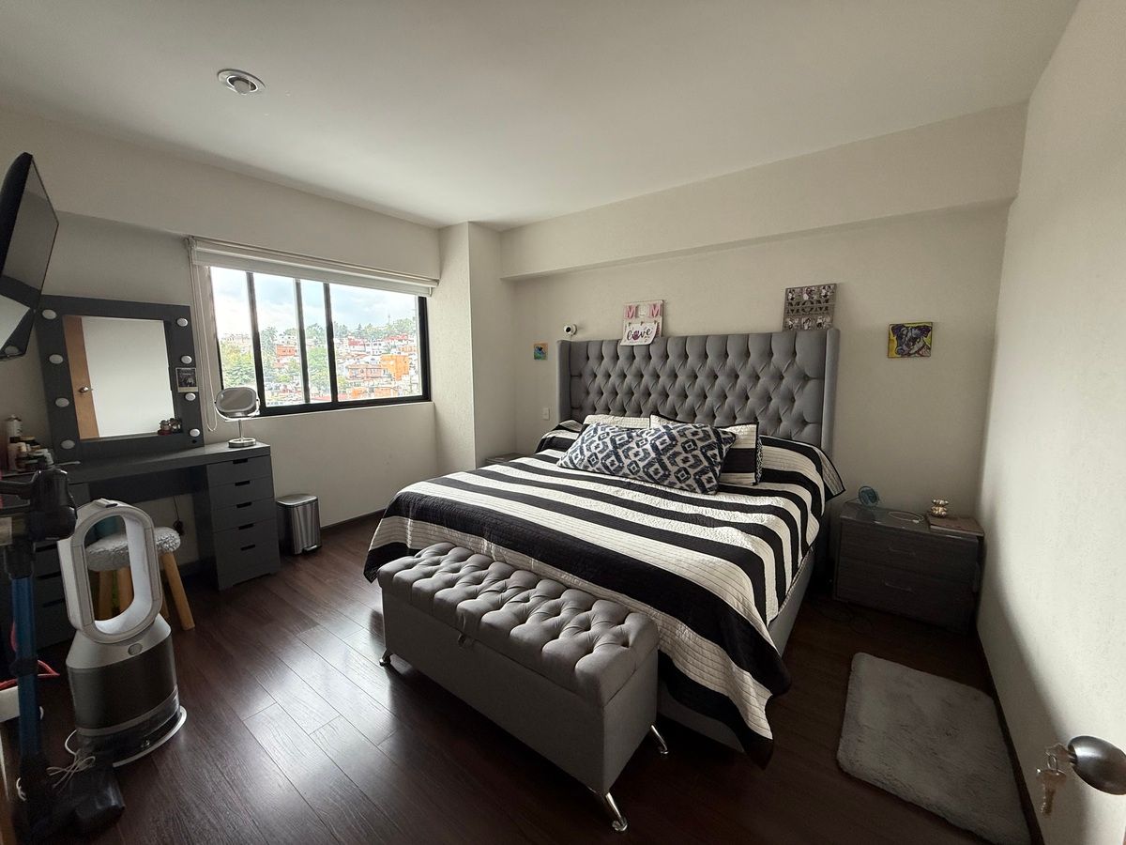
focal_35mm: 14
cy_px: 422
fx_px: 455
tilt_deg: -6.5
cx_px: 563
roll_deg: +0.2
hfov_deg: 102.1
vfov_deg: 85.7
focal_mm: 2.22
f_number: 2.2
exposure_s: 1/99
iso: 125
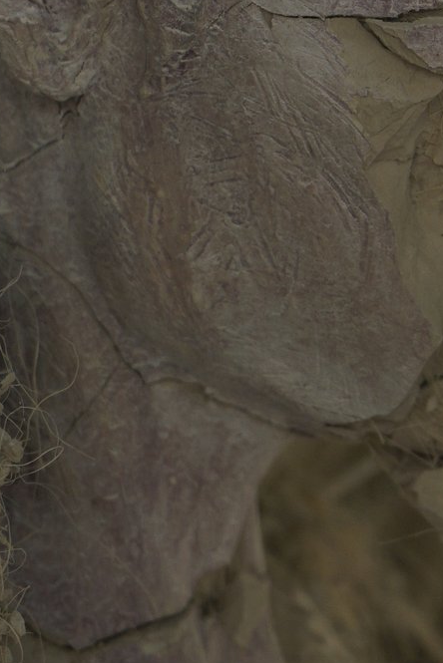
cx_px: 416
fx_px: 3724
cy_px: -42
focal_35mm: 202
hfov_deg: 6.8
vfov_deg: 10.1
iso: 200
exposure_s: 1/125
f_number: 5.6
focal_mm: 70
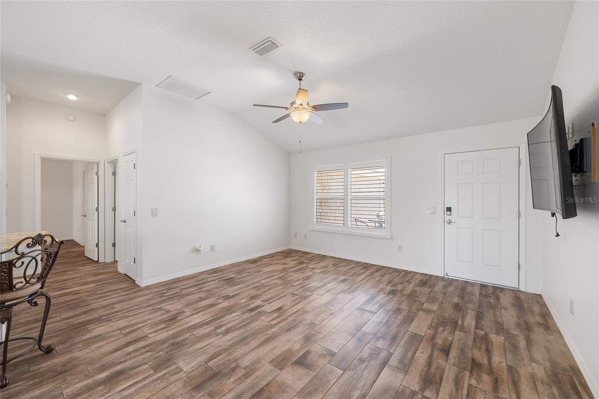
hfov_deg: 104.3
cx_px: 300
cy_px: 200
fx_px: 233
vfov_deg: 81.2
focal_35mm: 14
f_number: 8
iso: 320
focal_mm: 14
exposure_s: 1/3
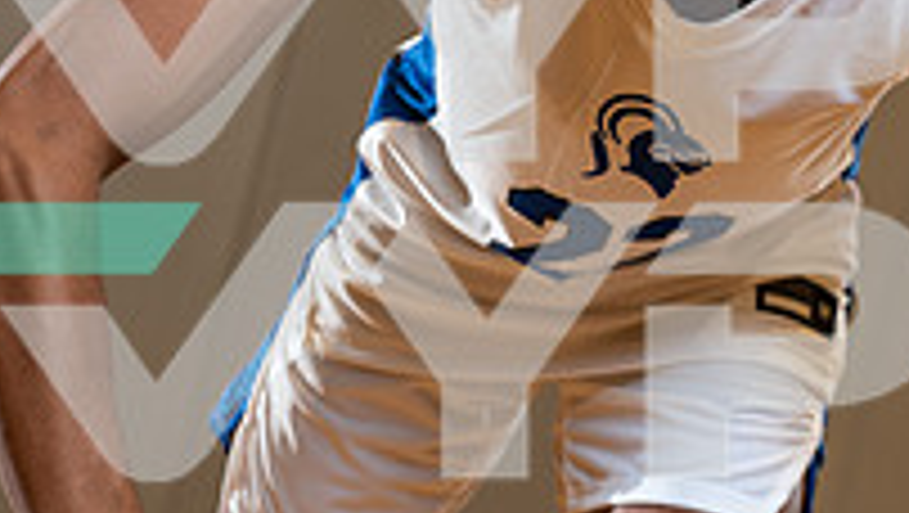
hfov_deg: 17.0
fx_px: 3039
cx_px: 603
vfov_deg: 9.6
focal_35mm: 126
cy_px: 27
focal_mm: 54
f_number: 4
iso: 400
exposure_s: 1/125
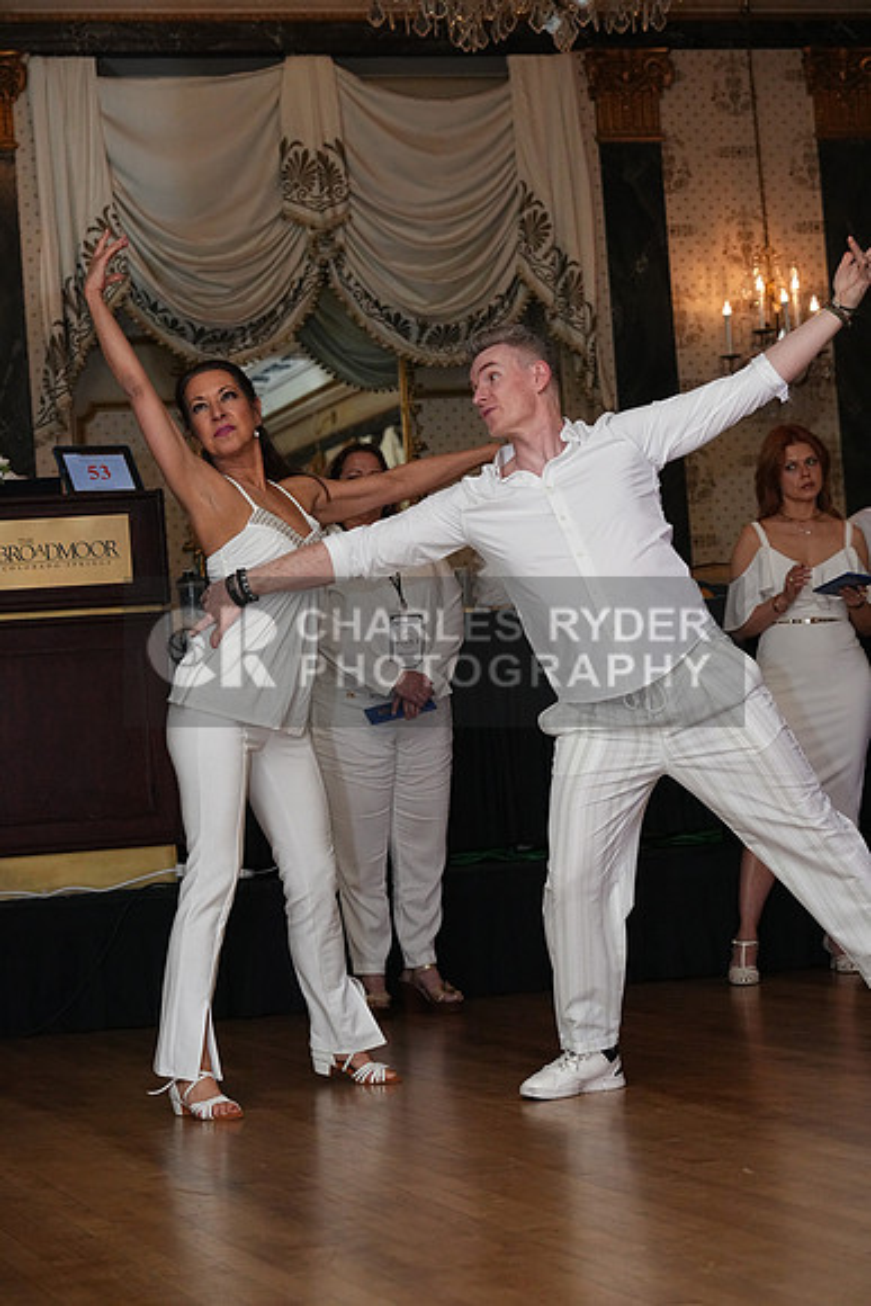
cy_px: 653
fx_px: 3046
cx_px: 436
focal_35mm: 84
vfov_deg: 24.2
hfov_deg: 16.3
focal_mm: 84
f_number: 5
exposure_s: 1/200
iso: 5000
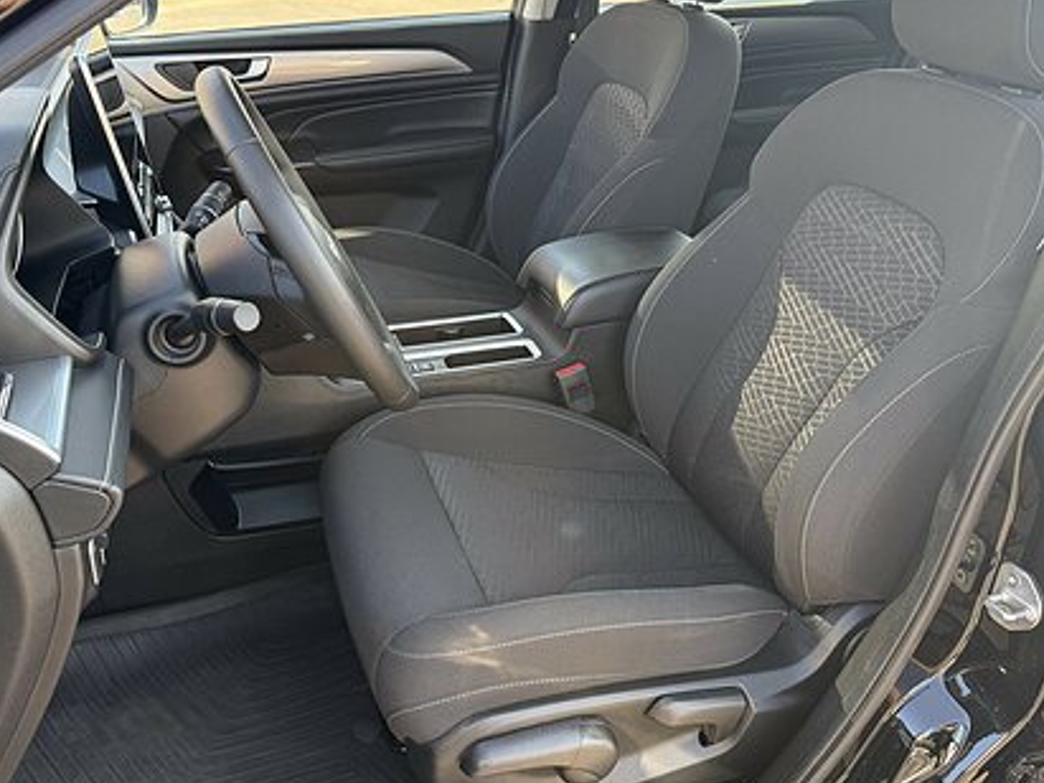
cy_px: 362
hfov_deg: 56.8
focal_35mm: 32
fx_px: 965
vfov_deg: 44.1
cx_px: 518
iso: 100
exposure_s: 1/229
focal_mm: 6.76
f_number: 1.78
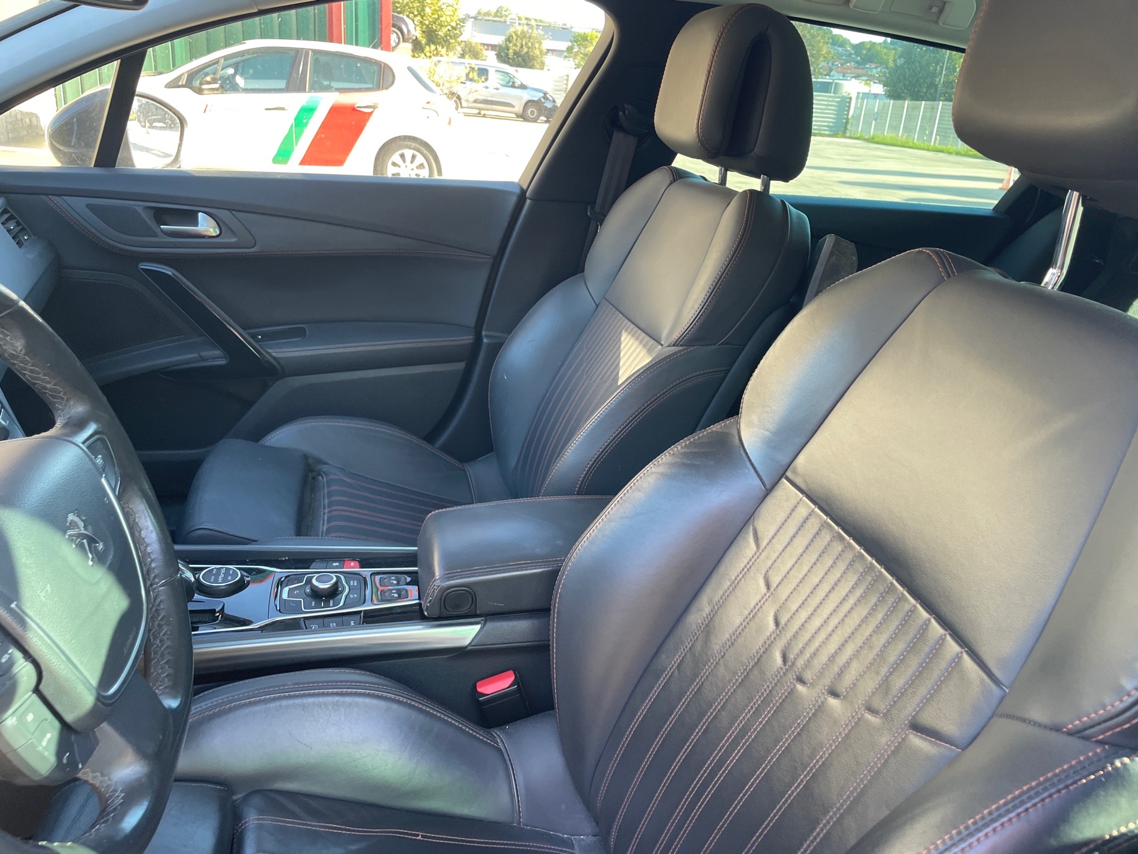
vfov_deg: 53.1
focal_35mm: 26
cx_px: 569
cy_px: 427
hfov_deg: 67.3
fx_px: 855
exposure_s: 1/121
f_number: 1.6
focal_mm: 4.2
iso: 80
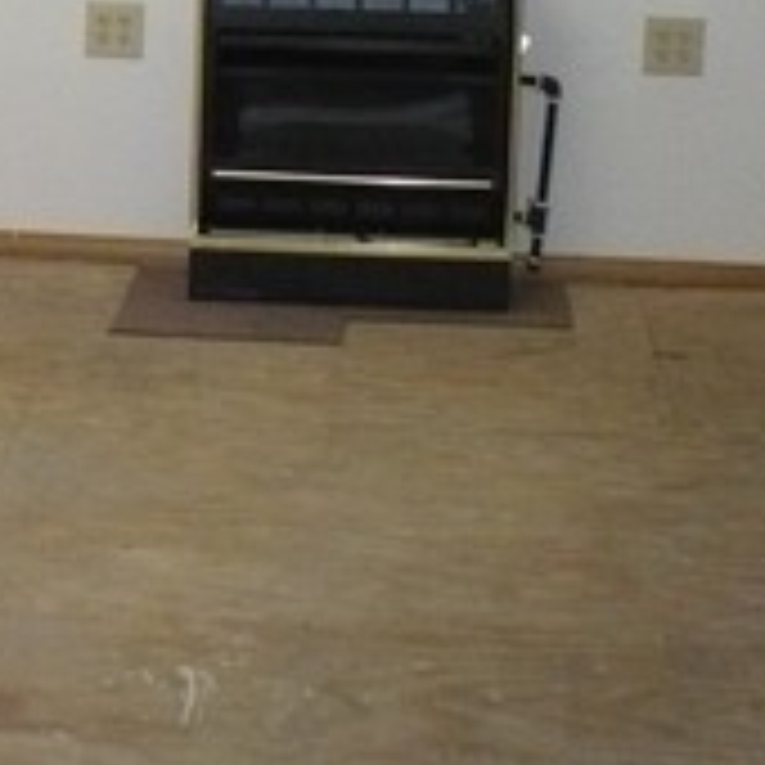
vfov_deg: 13.7
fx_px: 3075
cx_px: -248
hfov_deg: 13.6
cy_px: -194
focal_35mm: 123
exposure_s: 1/30
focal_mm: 6.1
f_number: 2.8
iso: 320
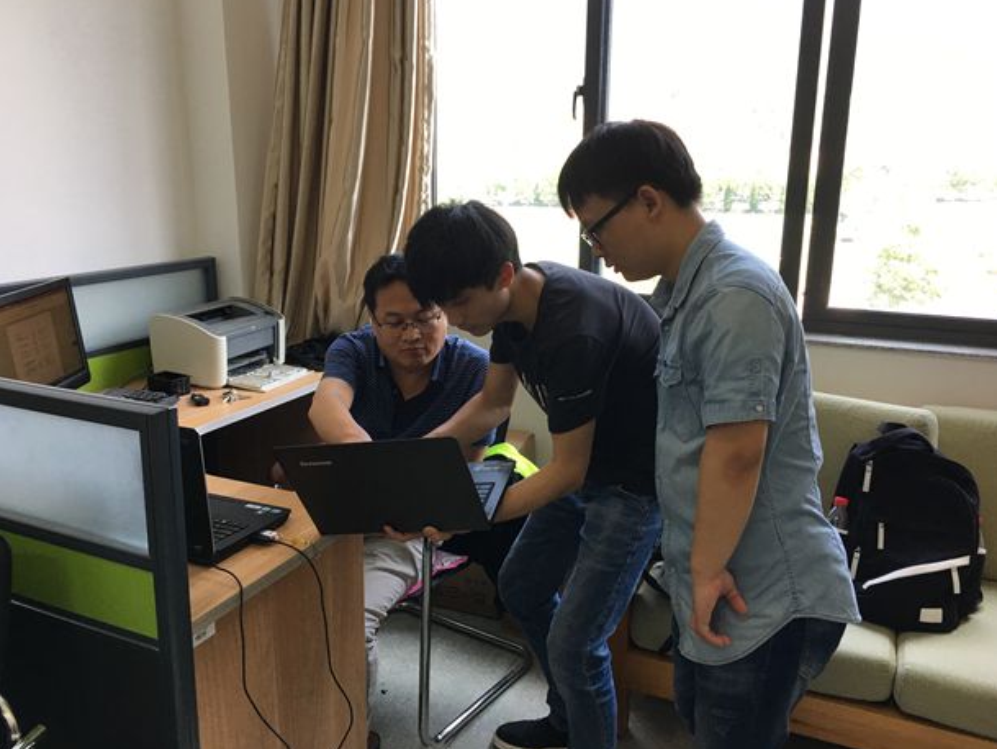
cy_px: 370
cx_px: 488
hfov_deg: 59.9
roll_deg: -0.5
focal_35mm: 30
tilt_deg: -11.8
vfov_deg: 46.8
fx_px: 864
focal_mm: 4.15
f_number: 2.2
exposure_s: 1/33
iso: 25
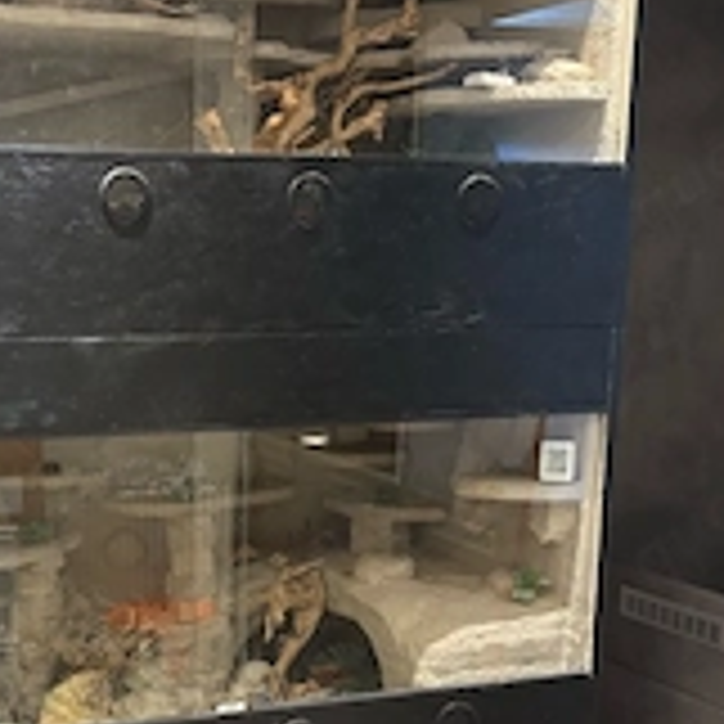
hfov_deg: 29.5
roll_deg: -0.3
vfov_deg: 29.6
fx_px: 1349
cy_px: 531
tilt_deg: -11.7
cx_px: 171
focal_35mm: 57
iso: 500
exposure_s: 1/25
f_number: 1.6
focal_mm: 5.96
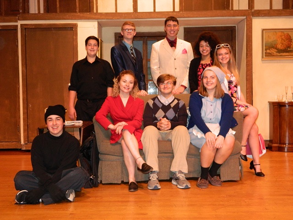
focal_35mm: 47
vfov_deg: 30.9
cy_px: 110
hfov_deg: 40.4
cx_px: 146
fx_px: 398
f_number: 3.6
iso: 400
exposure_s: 1/50
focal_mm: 8.4
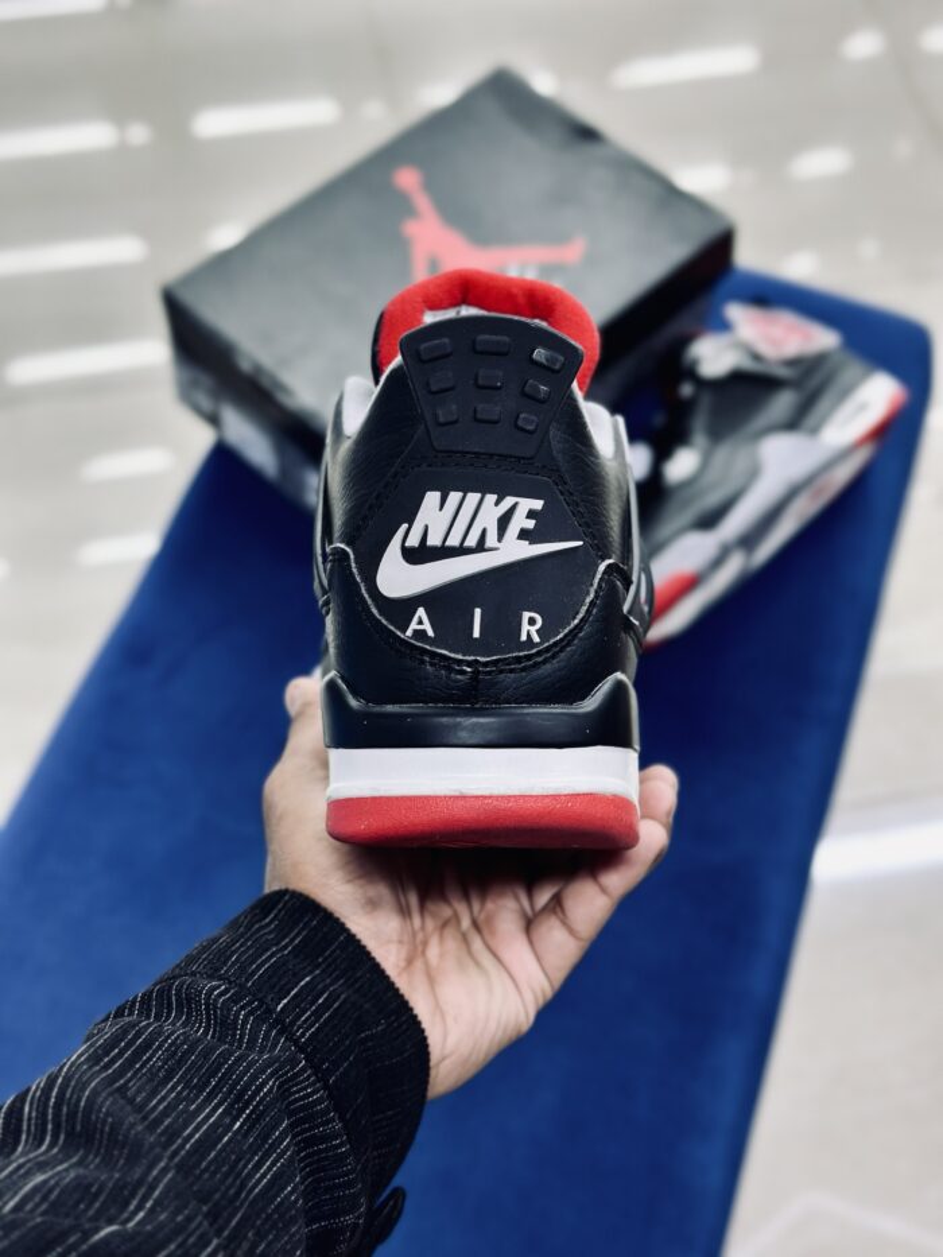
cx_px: 472
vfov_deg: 39.7
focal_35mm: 48
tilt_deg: -56.4
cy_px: 628
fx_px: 1743
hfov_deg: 30.3
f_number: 1.78
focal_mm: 6.86
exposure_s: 1/100
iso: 125
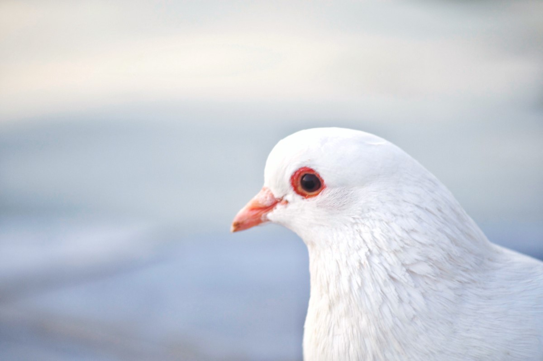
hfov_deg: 8.1
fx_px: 3842
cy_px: 180
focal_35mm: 255
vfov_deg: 5.4
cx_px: 272
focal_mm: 170
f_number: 4.5
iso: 400
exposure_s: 1/400
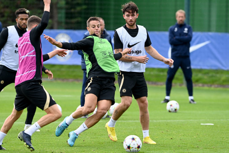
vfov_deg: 3.4
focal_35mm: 400
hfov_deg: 5.2
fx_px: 2544
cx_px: 114
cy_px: 76
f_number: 5.6
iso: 800
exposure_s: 1/1250
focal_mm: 400
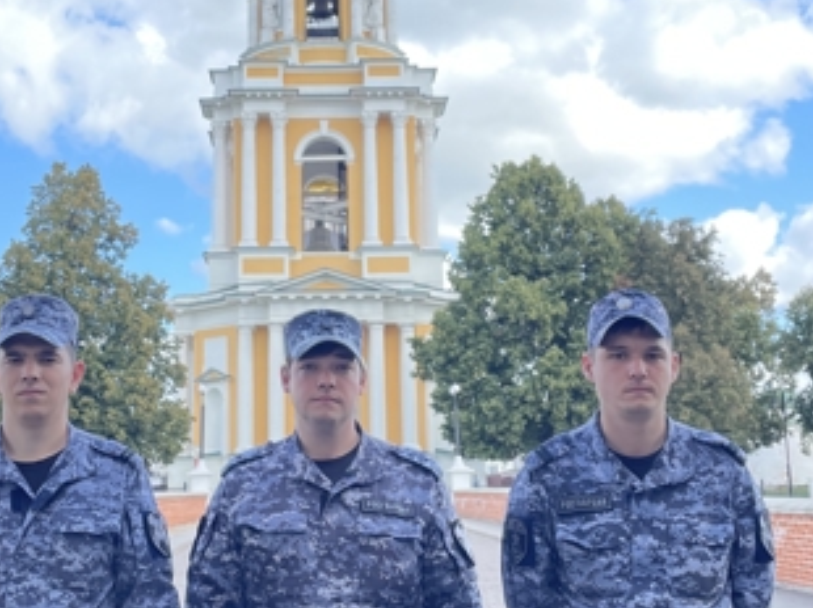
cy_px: 183
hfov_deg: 34.3
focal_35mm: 56
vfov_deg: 25.9
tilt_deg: +12.5
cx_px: 340
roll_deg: +0.6
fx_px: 1314
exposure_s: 1/500
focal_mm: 4.2
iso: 32
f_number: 1.6
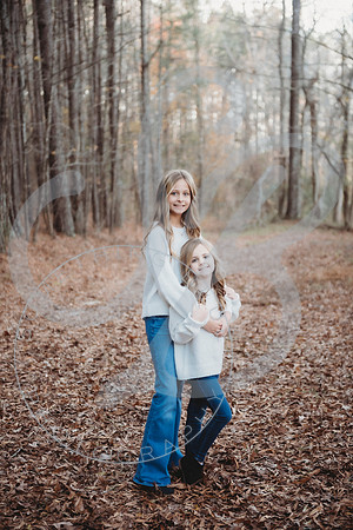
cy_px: 265
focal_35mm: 70
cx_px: 176
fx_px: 1030
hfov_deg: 19.5
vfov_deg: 28.8
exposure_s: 1/250
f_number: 2.8
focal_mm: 70
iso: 800
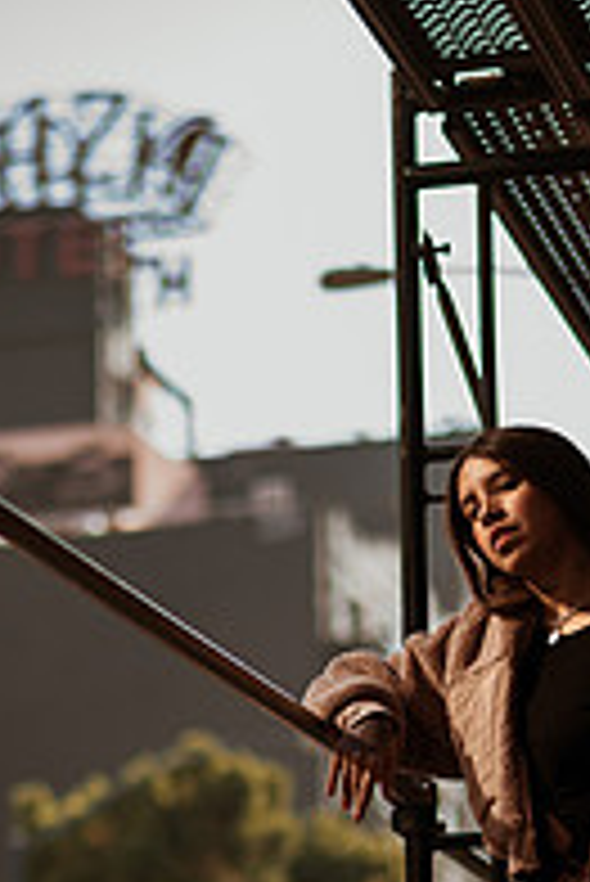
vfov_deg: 15.1
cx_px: 261
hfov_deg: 10.3
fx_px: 3264
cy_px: 932
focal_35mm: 133
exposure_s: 1/1250
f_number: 1.8
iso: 50
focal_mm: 58
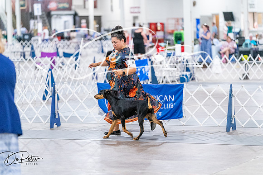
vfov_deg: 9.4
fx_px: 1068
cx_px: 132
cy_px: 88
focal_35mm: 146
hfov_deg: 14.0
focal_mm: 138
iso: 6400
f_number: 2.8
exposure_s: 1/320
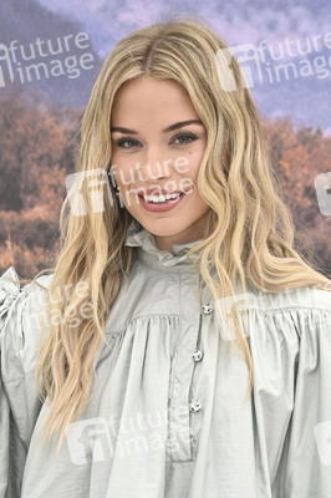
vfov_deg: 23.1
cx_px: 166
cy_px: 249
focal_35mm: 88
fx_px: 1216
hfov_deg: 15.5
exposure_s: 1/320
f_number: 8
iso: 250
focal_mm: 88
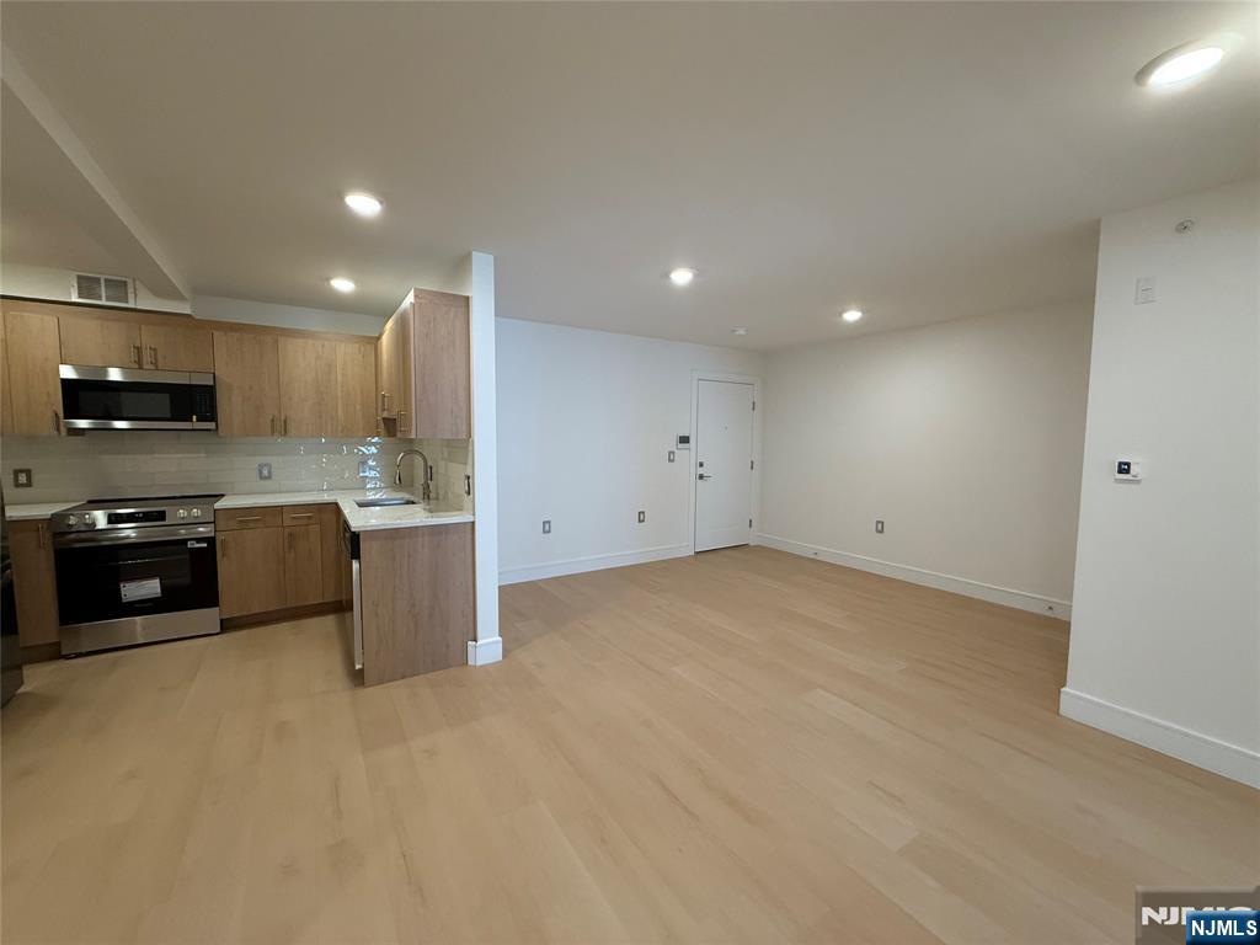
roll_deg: -0.6
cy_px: 472
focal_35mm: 14
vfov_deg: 85.7
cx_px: 630
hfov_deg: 102.1
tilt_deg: -4.2
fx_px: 510
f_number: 2.2
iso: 250
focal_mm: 2.22
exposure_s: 1/120
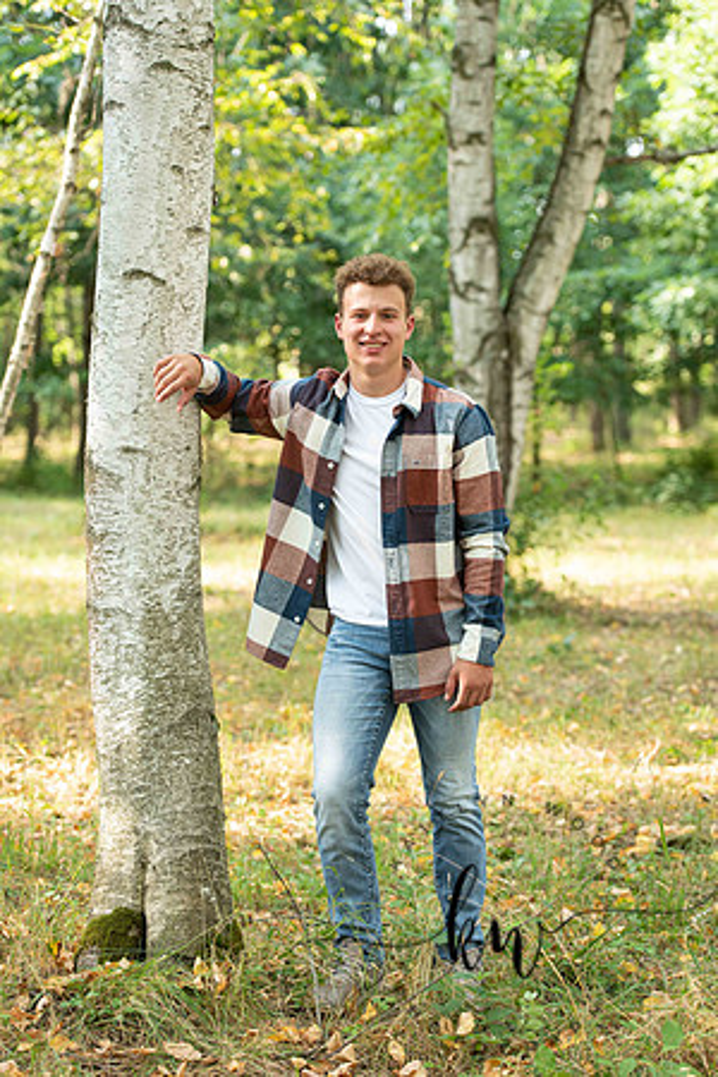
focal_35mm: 82
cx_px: 359
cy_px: 538
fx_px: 2453
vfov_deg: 24.8
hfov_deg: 16.7
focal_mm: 82
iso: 400
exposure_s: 1/200
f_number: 3.2
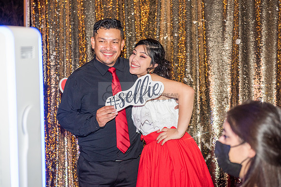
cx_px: 140
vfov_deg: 19.5
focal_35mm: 70
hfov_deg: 28.8
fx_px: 546
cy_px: 94
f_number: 4
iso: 800
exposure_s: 1/100
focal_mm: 70
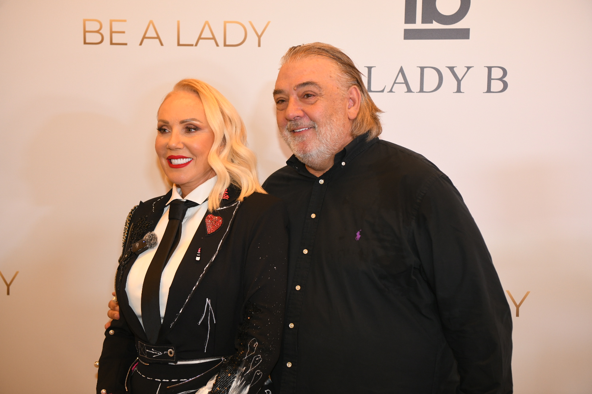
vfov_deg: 26.0
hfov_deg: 38.2
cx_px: 296
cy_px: 197
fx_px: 855
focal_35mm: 52
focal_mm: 52
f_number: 4
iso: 1000
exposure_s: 1/200
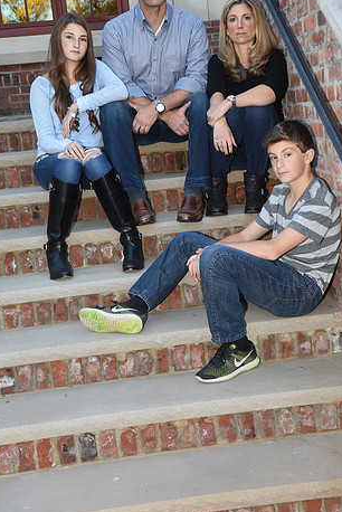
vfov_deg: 34.9
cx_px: 186
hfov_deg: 23.8
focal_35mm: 57
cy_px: 199
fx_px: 811
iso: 640
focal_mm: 45
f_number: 8
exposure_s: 1/100
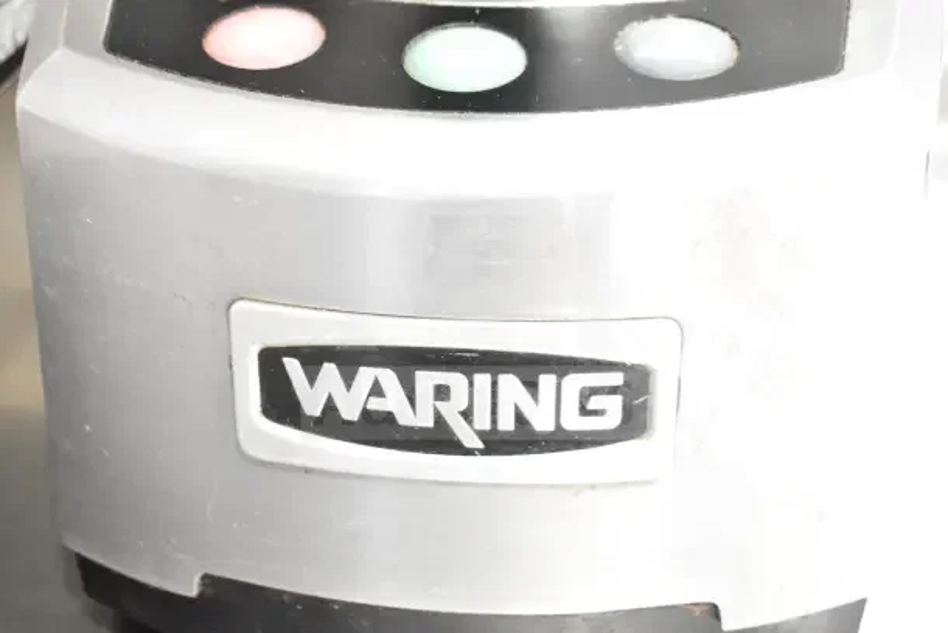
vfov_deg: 25.1
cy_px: 316
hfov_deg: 36.9
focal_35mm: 54
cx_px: 474
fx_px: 1422
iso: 3200
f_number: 4.8
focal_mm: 36
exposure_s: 1/60
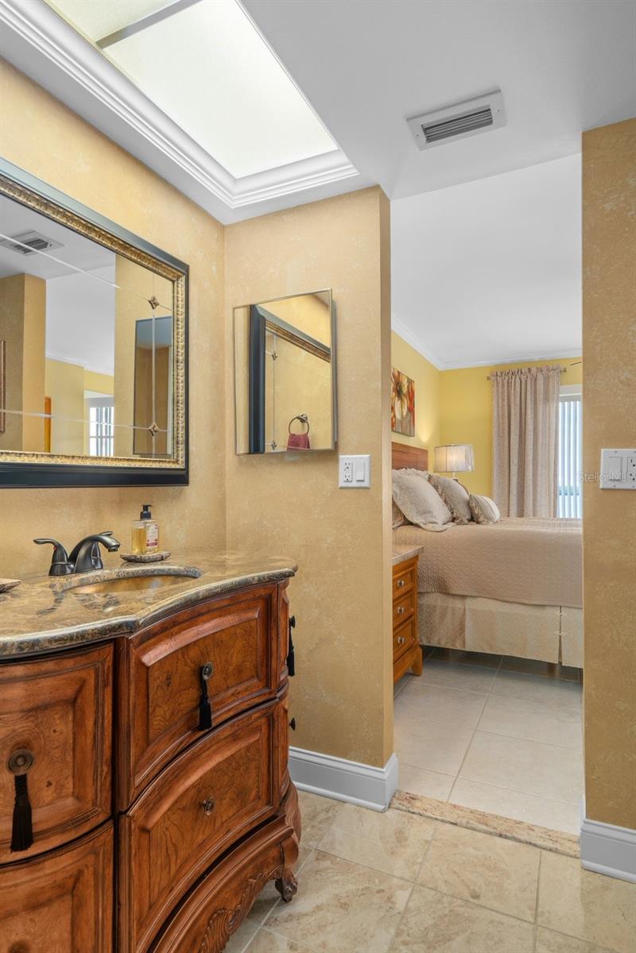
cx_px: 318
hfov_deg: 67.4
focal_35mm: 18
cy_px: 476
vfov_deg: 90.0
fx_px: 477
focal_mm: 18
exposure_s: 1.6
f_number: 8
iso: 320
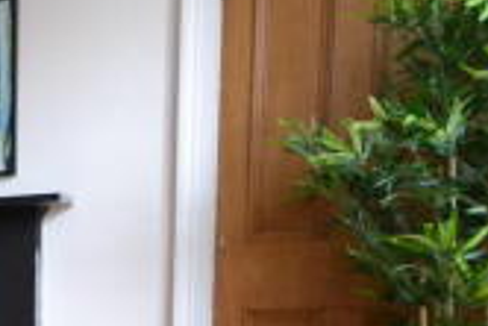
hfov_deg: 35.4
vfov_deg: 29.3
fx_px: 583
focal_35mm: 43
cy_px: 325
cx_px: -103
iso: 2000
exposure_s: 1/60
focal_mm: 10
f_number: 4
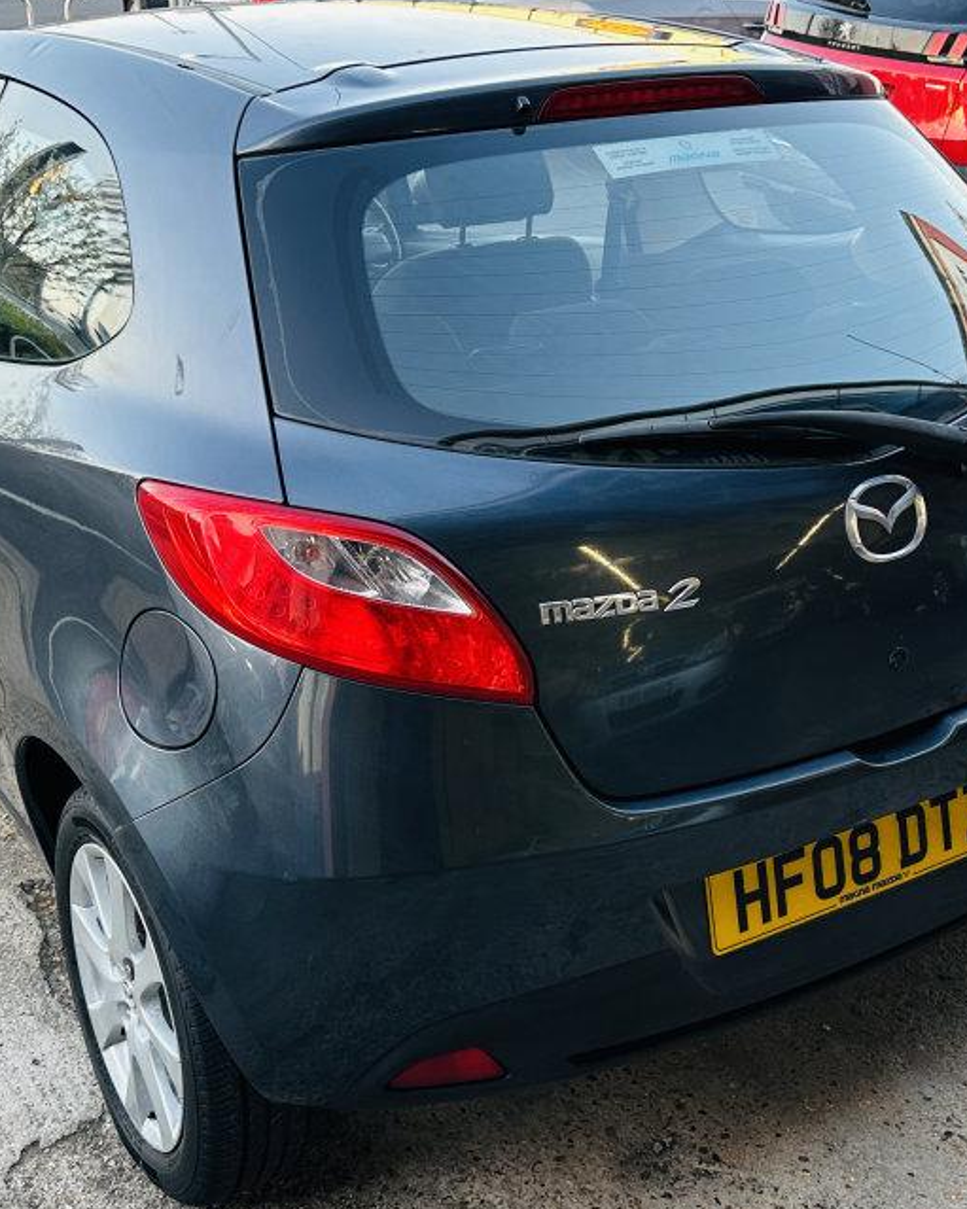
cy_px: 630
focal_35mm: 44
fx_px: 1574
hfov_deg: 34.1
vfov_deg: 42.0
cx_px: 524
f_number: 1.78
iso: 125
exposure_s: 1/100
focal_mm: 6.86
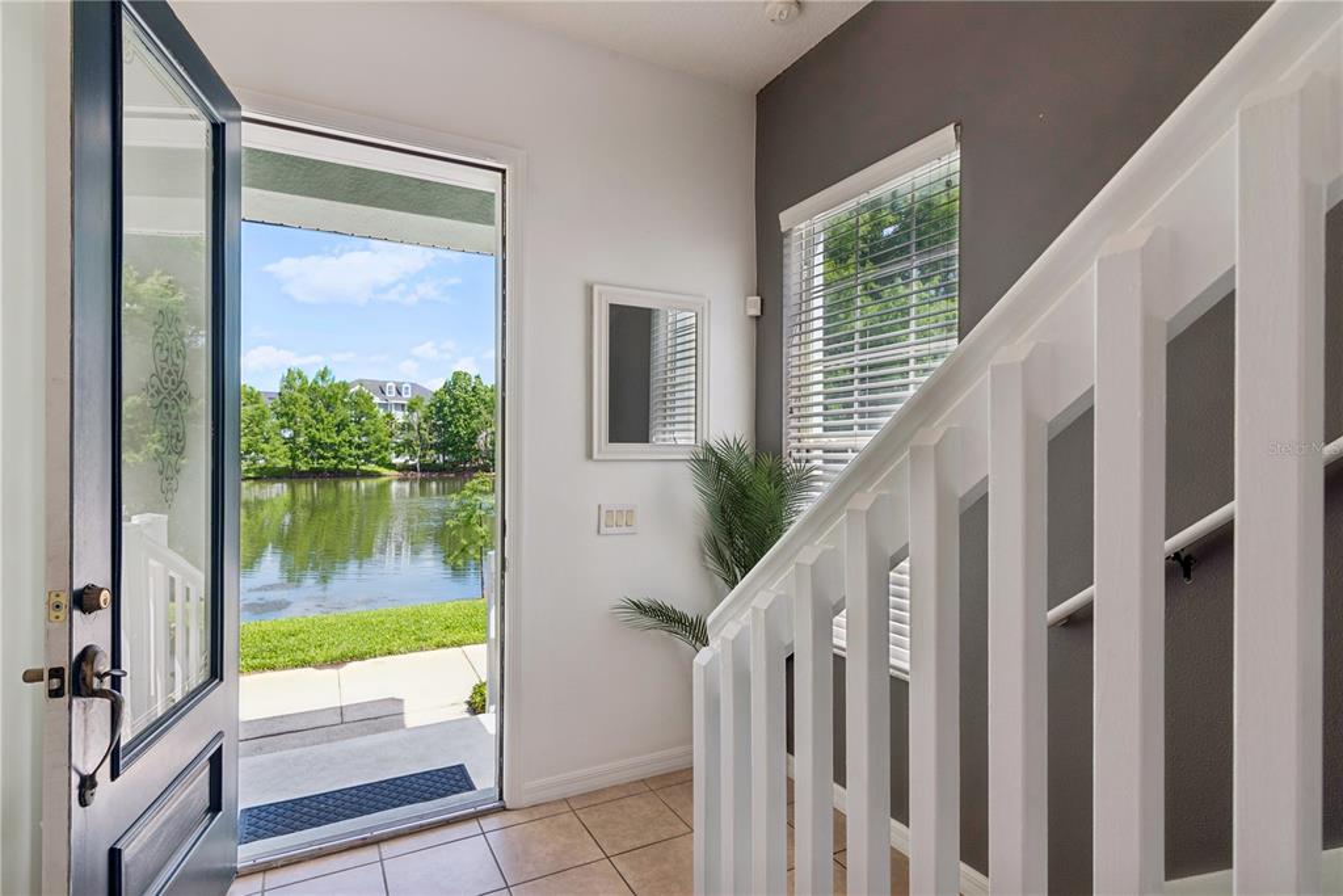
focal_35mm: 18
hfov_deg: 90.0
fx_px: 672
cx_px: 672
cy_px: 448
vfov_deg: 67.4
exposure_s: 1/125
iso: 250
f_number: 9
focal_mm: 18
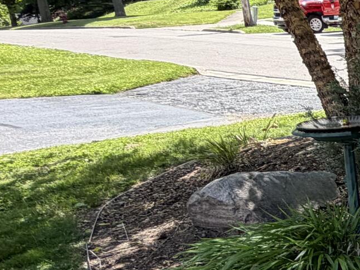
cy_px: 140
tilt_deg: -10.7
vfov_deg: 22.6
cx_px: 671
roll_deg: +2.0
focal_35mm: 65
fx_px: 676
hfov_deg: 20.1
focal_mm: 2.22
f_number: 2.2
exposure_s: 1/326
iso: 50
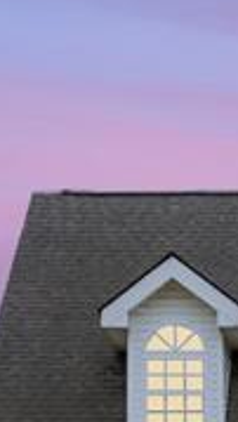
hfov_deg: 5.7
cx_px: 405
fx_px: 2350
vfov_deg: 9.8
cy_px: 707
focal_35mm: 210
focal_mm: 35
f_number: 8
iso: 400
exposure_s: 1/60
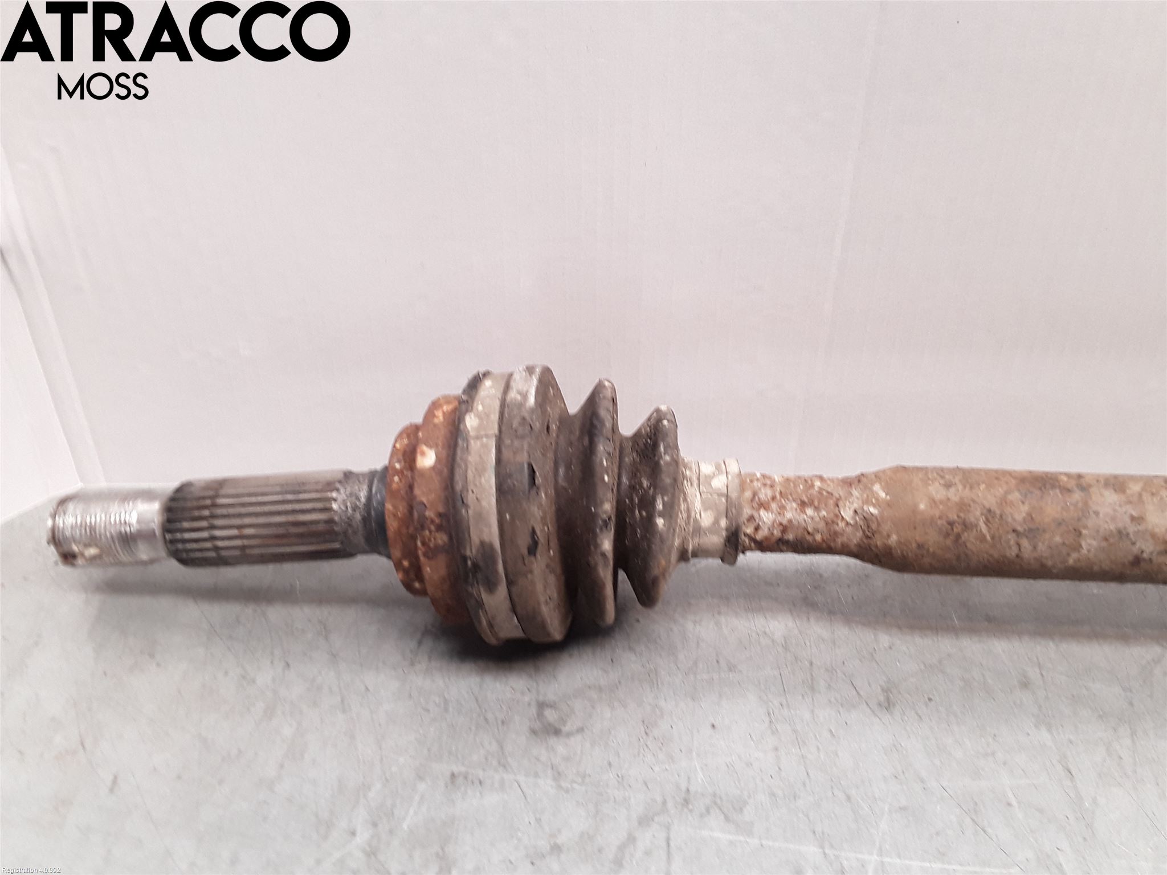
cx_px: 584
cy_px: 438
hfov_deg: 63.4
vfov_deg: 49.7
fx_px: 944
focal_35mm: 28
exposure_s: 1/50
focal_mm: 2.91
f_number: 1.9
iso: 64
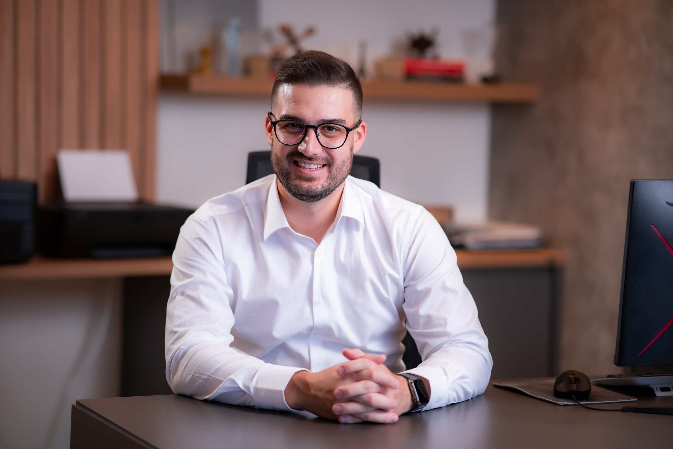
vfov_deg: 16.1
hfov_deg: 23.9
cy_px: 224
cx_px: 336
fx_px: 1589
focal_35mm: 85
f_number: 1.8
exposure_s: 1/160
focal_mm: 85
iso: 160
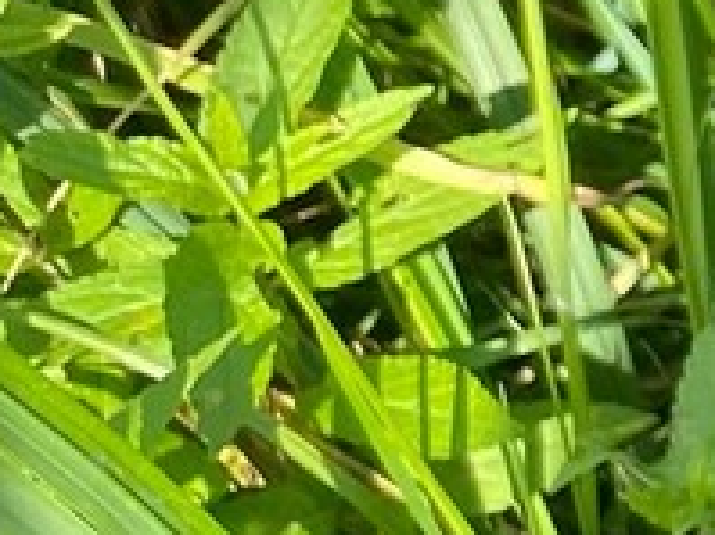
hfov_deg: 8.6
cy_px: -528
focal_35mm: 188
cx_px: 2202
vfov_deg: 7.6
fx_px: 3881
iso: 32
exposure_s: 1/706
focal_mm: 4.25
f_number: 1.8
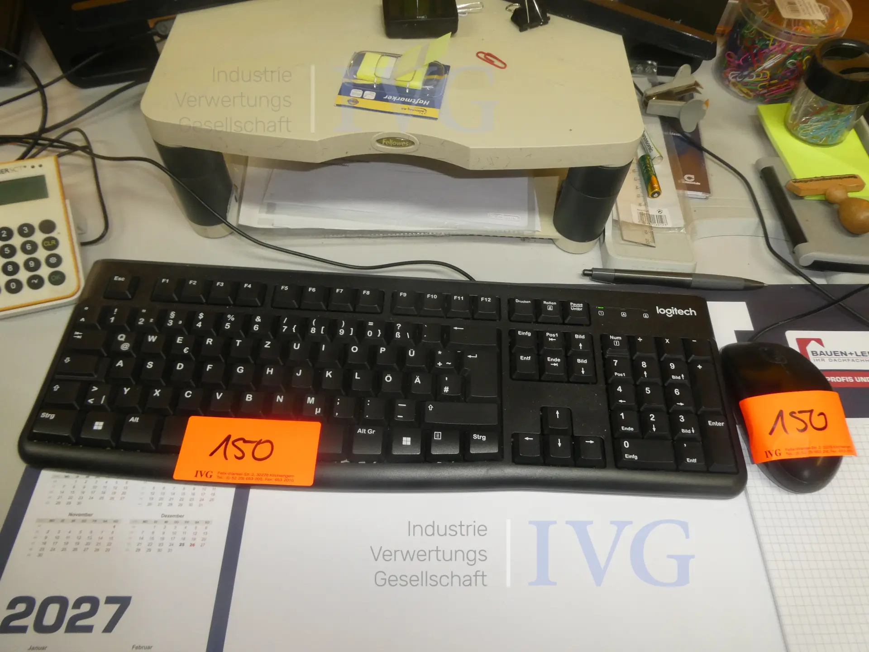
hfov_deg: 71.6
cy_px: 326
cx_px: 434
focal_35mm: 24
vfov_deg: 56.8
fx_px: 602
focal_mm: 4.3
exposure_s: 1/60
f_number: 3.3
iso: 200
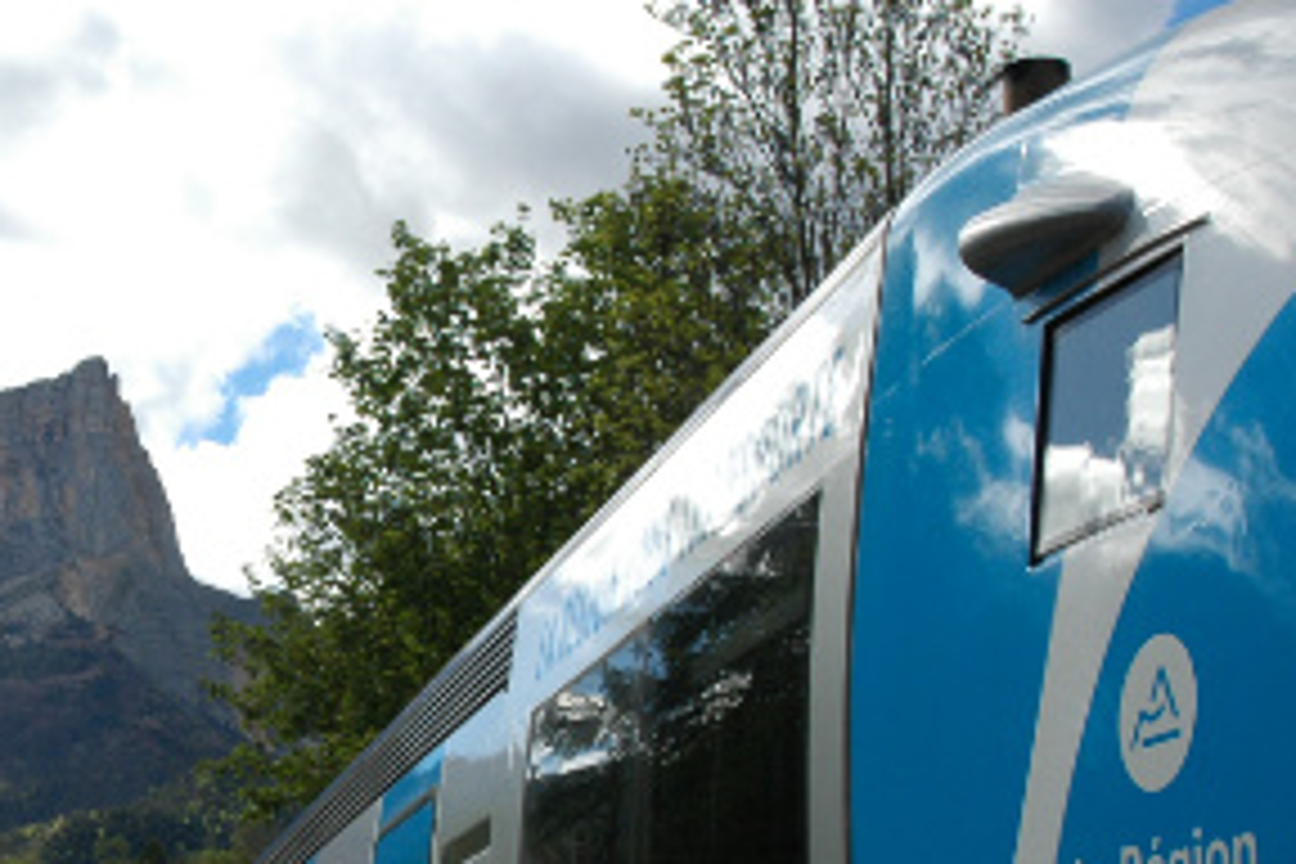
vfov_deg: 17.2
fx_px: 2844
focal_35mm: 79
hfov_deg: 25.0
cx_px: 171
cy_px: 666
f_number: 11
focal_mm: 28
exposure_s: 1/500
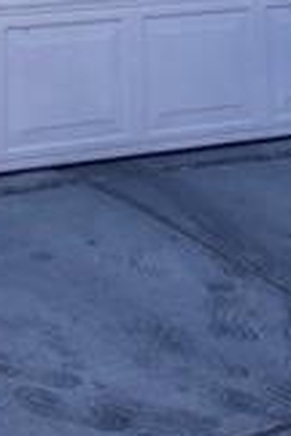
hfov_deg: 9.8
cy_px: -541
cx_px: -78
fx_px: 1673
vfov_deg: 12.4
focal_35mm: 138
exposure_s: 1/600
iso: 20
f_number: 1.8
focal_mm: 3.99
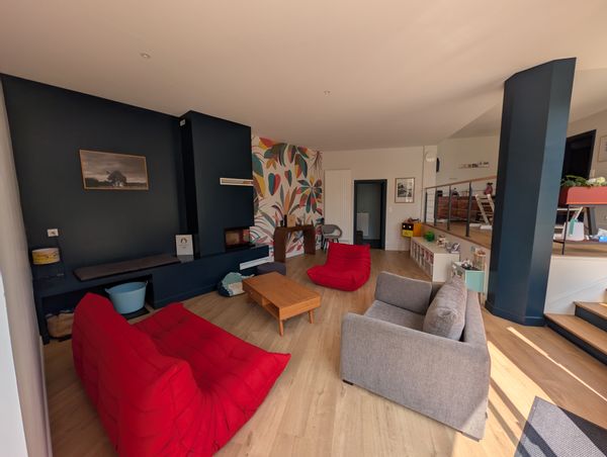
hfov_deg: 110.4
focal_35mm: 12
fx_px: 211
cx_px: 304
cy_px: 228
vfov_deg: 94.7
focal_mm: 2.02
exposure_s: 1/1042
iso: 52
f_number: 1.7
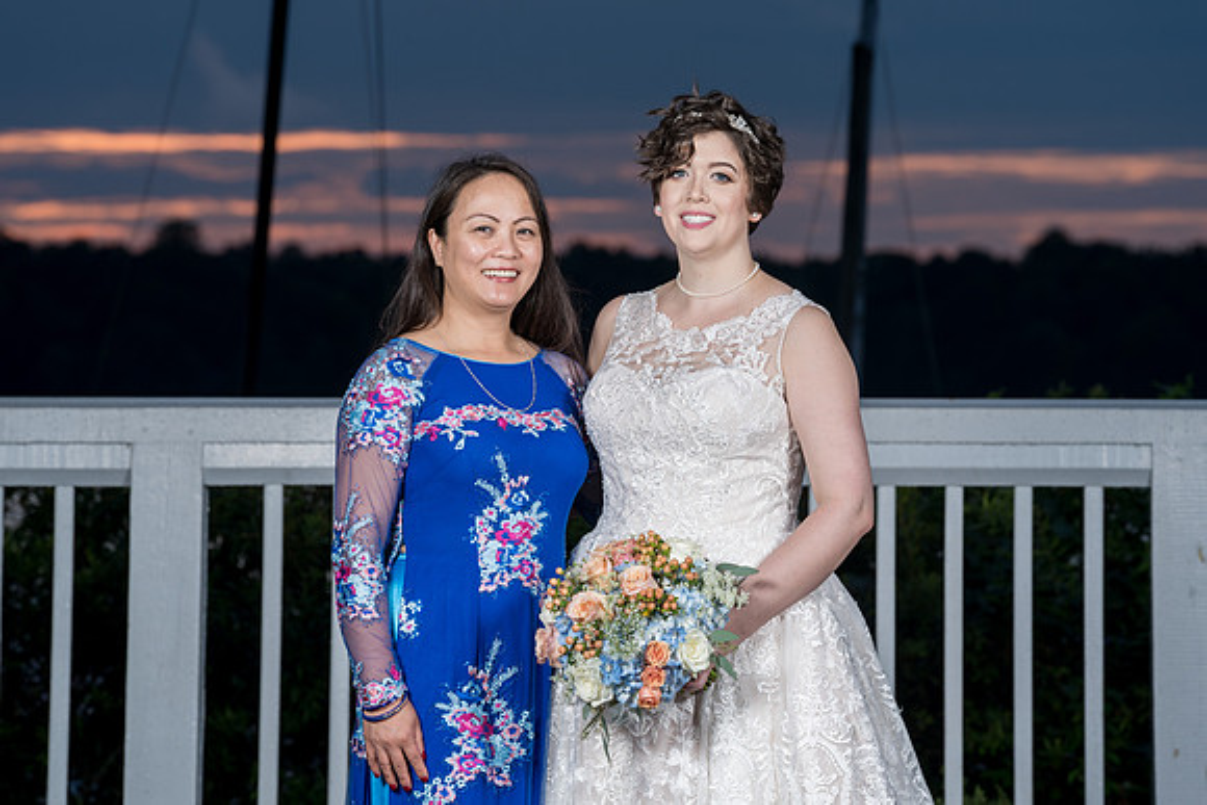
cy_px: 363
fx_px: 6928
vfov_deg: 6.7
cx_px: 602
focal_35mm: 207
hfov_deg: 10.0
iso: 100
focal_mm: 184
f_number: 8
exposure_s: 1/200
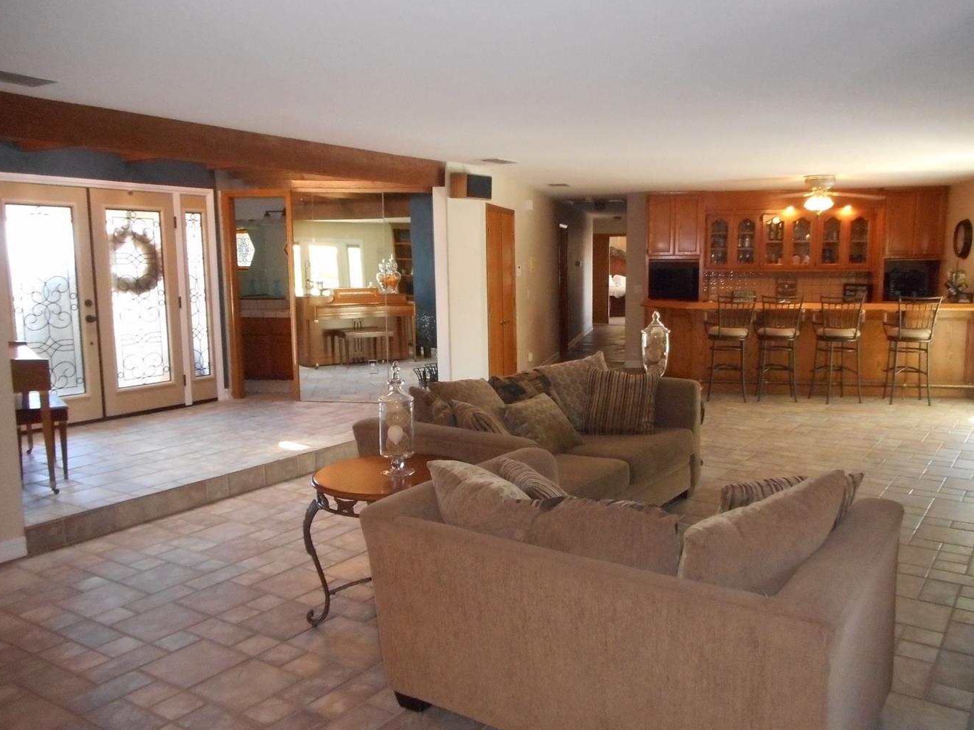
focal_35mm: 28
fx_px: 788
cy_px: 372
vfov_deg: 49.7
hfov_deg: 63.3
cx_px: 538
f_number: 3.7
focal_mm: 4.5
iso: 560
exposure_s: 1/25
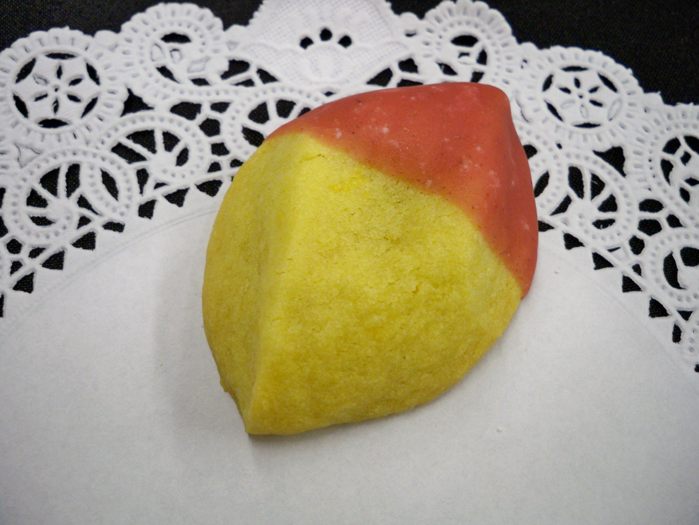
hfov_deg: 52.6
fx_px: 707
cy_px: 262
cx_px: 350
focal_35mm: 35
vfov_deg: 40.7
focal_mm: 6.3
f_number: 3.1
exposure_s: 1/30
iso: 200
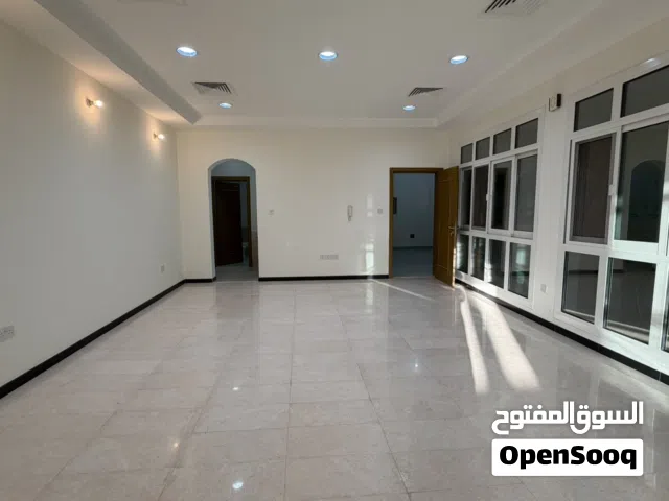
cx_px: 334
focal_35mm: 14
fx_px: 271
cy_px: 250
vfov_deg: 85.7
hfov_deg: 102.1
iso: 100
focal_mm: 2.22
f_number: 2.2
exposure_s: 1/100
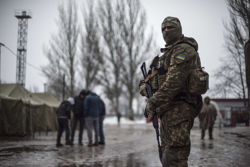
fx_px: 347
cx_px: 125
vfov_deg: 27.0
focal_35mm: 50
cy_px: 84
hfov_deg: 39.6
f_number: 1.4
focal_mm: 50
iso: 800
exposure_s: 1/3200
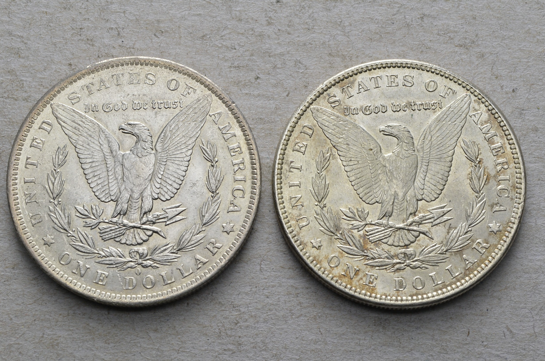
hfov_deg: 24.7
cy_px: 180
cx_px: 272
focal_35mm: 82
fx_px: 1246
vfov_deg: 16.5
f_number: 14
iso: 400
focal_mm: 55
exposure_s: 1/250
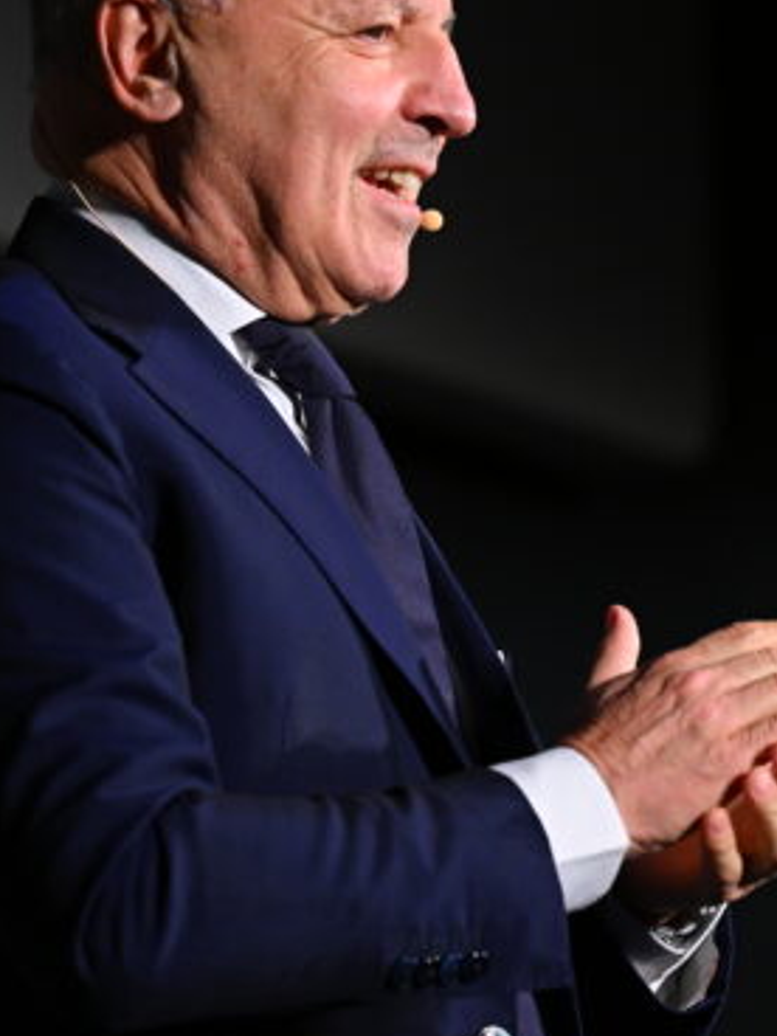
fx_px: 7931
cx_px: 574
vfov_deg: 7.5
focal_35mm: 265
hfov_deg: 5.6
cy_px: 508
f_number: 2.8
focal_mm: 99
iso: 1600
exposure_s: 1/500
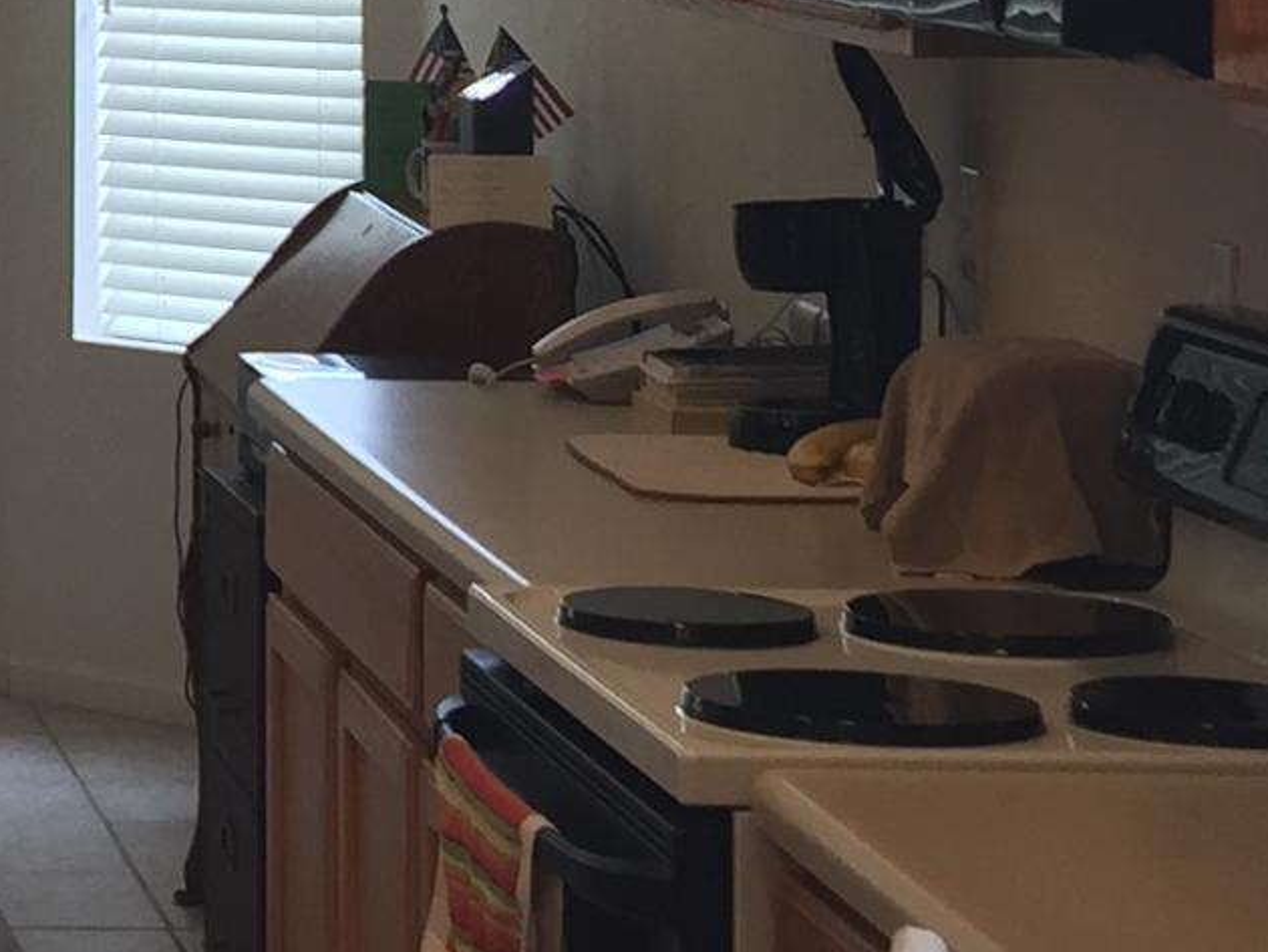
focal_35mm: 138
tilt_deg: -0.6
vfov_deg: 10.6
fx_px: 5057
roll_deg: -1.6
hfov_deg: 13.4
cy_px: -229
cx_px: -658
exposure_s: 1/40
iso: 32
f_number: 2.2
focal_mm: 4.15
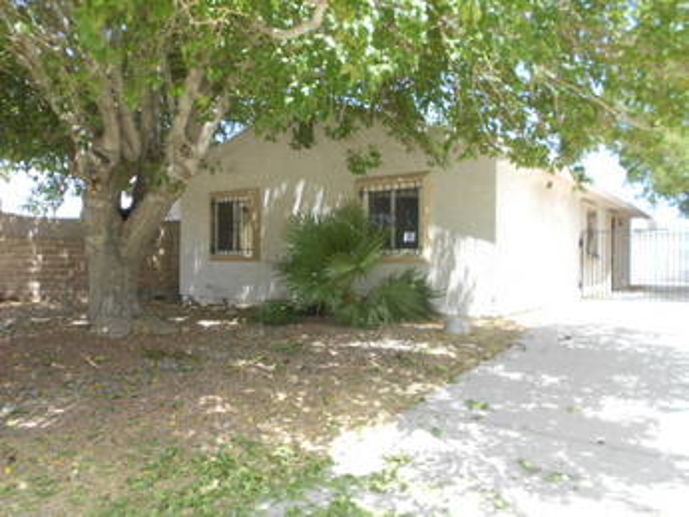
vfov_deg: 53.1
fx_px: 518
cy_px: 258
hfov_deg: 67.3
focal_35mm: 26
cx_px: 344
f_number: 3.2
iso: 80
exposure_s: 1/160
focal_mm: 4.6
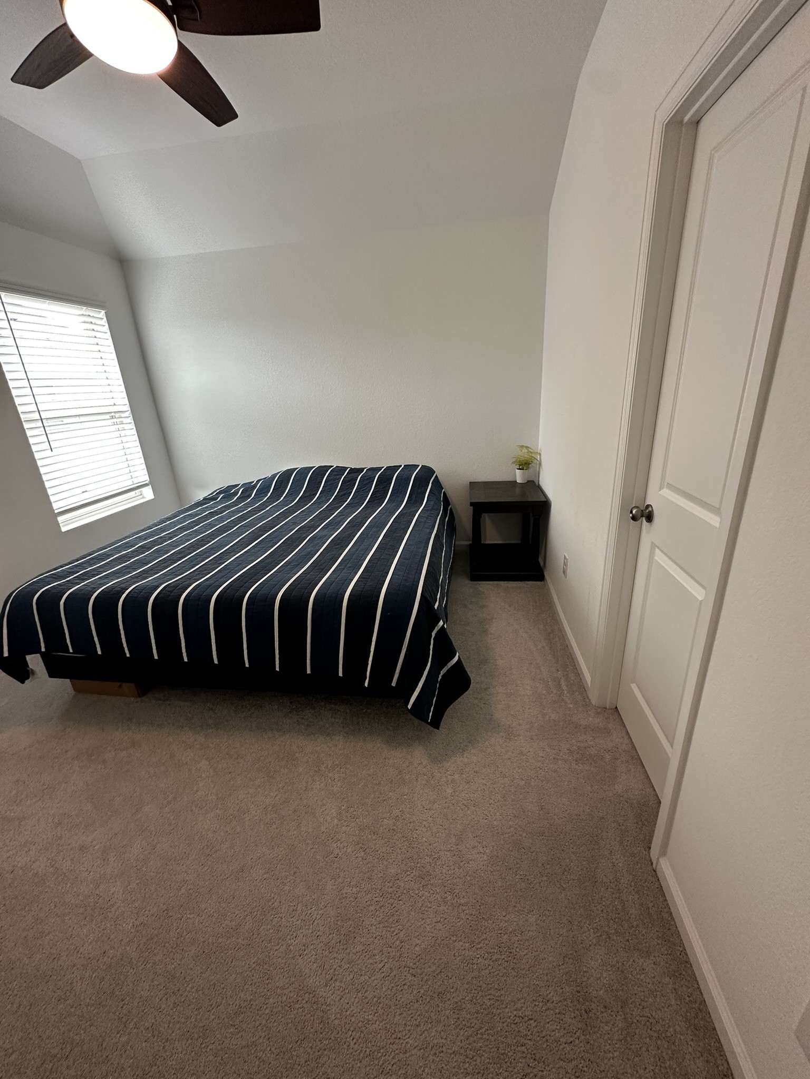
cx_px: 405
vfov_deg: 102.1
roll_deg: +2.0
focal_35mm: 14
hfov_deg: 85.7
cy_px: 540
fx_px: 437
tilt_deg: -19.2
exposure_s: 1/60
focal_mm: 2.22
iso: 200
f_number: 2.2
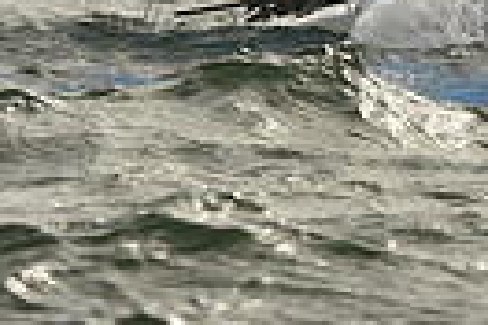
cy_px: -728
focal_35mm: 1052
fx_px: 14259
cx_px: 475
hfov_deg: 2.0
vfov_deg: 1.3
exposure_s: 1/1600
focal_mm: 240
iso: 320
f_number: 9
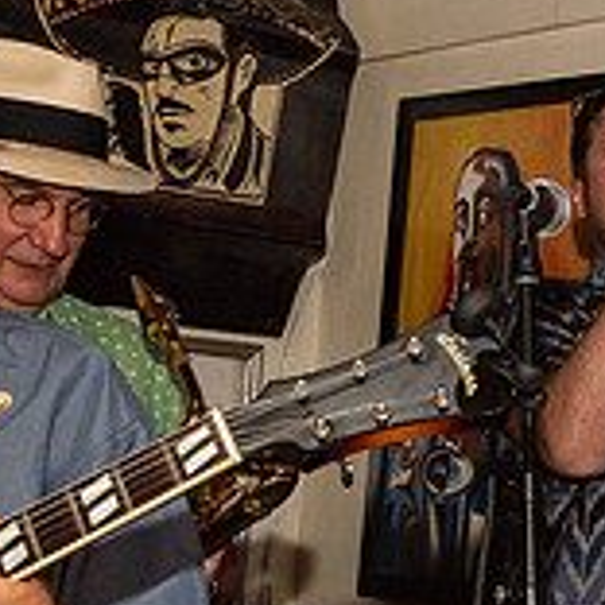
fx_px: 2333
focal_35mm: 118
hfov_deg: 13.7
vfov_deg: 14.8
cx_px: 961
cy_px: 258
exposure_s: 1/125
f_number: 9
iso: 800
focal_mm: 26
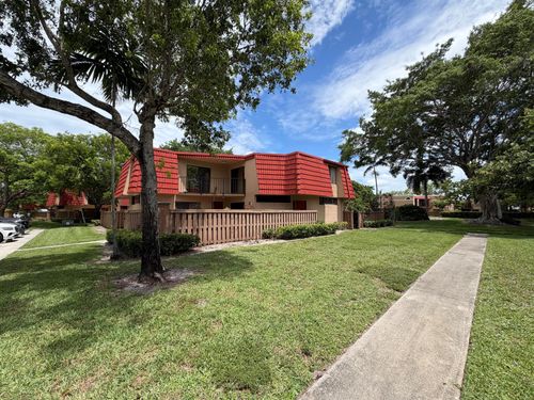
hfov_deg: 102.1
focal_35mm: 14
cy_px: 200
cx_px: 267
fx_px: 216
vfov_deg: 85.7
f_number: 2.2
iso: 25
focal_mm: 2.22
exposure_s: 1/770
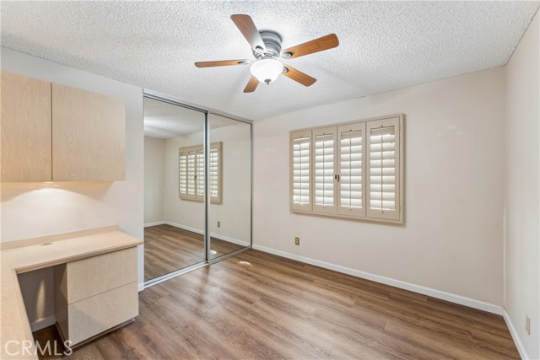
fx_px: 210
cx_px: 270
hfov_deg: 104.2
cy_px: 180
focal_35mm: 14
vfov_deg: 81.2
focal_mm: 14
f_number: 8
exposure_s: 1/6
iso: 400
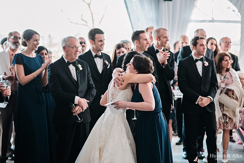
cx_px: 122
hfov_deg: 23.9
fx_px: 576
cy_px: 82
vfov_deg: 16.1
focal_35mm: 85
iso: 400
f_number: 2.5
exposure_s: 1/200
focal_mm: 85
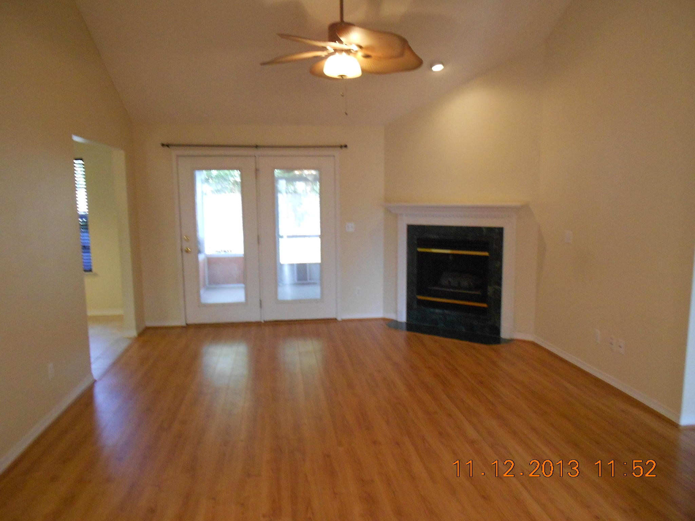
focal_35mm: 26
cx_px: 348
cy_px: 260
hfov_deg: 67.3
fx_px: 522
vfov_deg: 53.1
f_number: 3.2
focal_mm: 4.6
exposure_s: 1/50
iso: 400
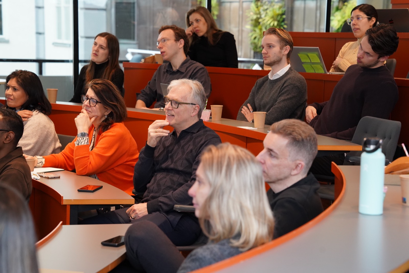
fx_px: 1068
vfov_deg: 14.5
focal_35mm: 94
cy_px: 136
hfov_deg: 21.7
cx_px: 204
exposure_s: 1/100
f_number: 5.6
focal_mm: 94
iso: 5000
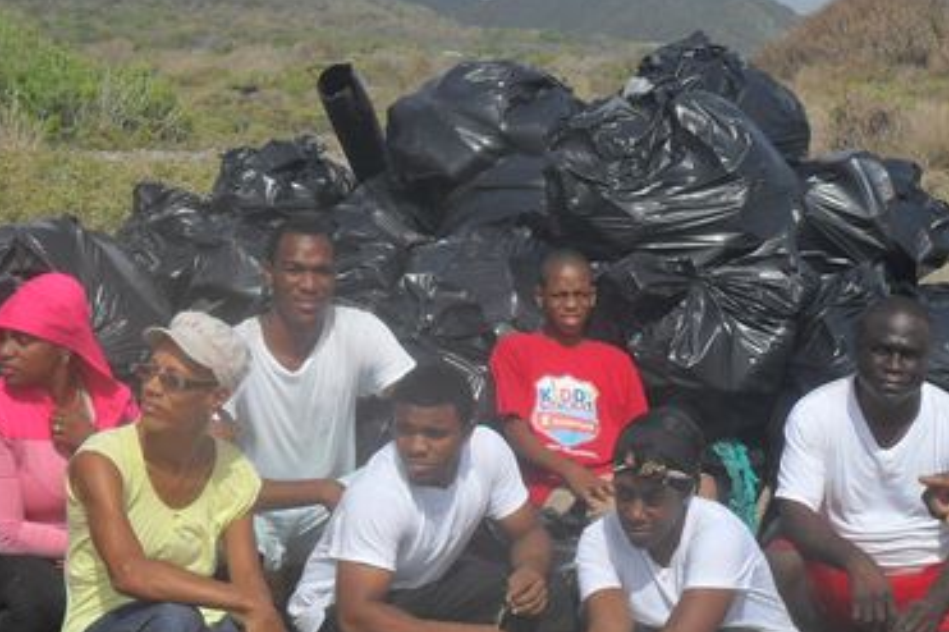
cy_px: 478
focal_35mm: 79
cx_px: 396
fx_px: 2082
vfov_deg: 17.2
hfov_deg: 25.7
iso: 100
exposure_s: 1/1000
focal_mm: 7.8
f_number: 4.5
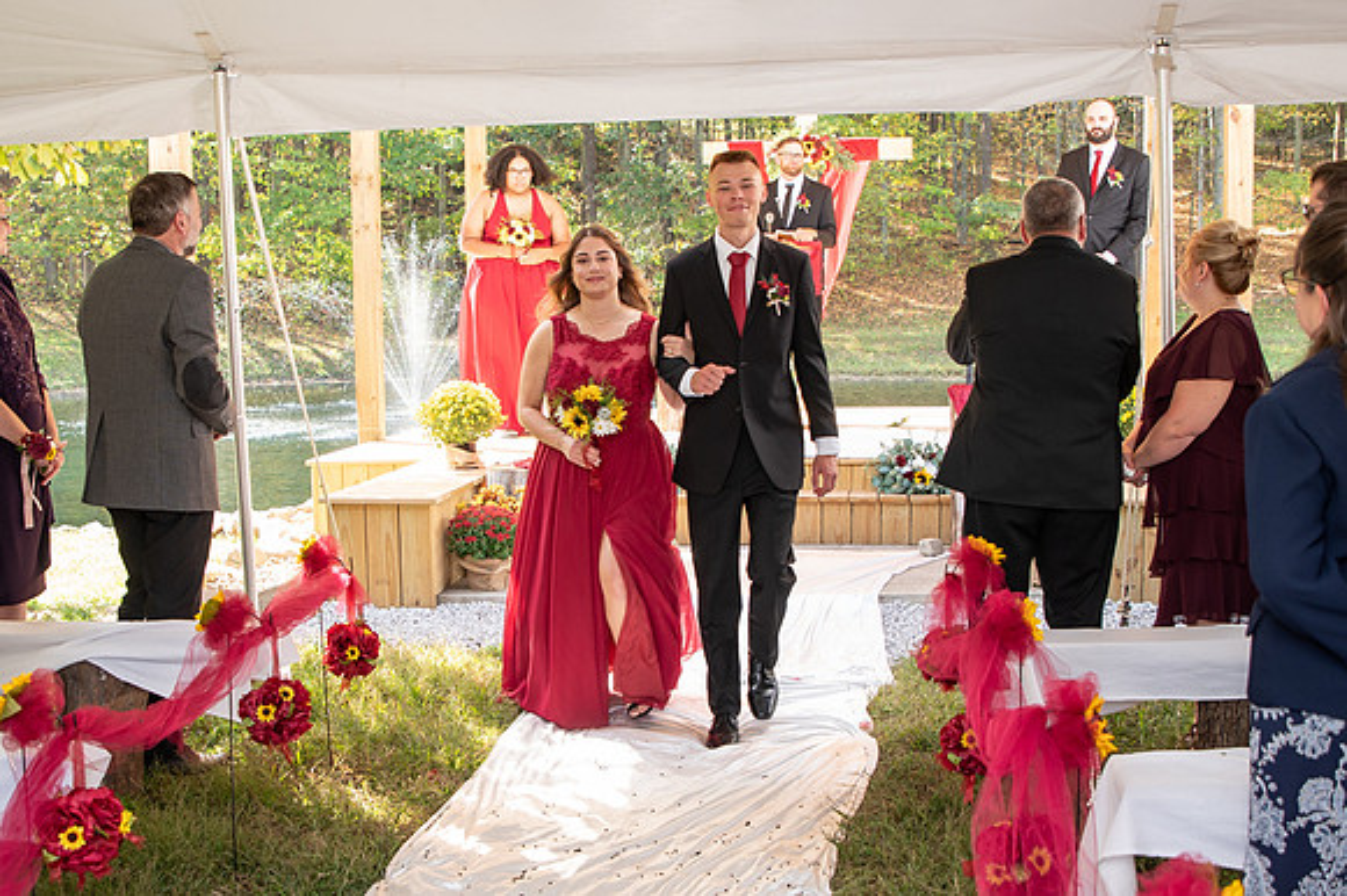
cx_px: 619
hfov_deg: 42.9
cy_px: 492
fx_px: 1714
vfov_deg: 29.3
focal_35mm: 46
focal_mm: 24
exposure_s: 1/160
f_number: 3.2
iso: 250
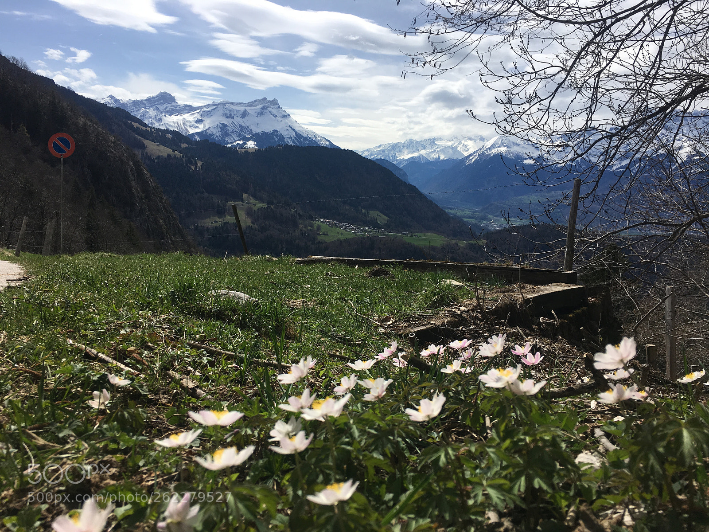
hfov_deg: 61.7
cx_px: 354
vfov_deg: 48.2
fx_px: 594
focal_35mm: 29
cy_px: 266
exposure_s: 1/3497
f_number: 2.2
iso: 25
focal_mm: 4.15
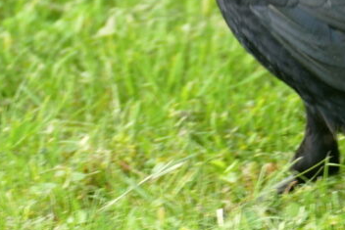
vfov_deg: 1.2
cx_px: 379
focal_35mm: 1162
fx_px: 11140
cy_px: 38
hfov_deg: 1.8
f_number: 4
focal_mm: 146
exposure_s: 1/125
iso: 200
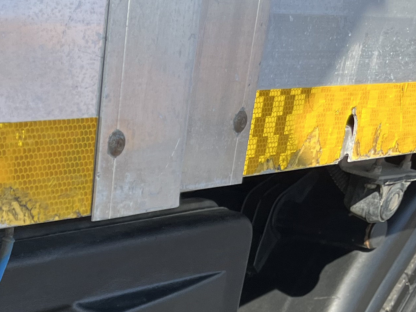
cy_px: 454
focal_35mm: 83
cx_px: -97
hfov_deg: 21.7
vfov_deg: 16.4
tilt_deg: -25.2
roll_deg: -2.5
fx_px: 997
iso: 50
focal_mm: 5.1
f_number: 1.6
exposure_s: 1/705
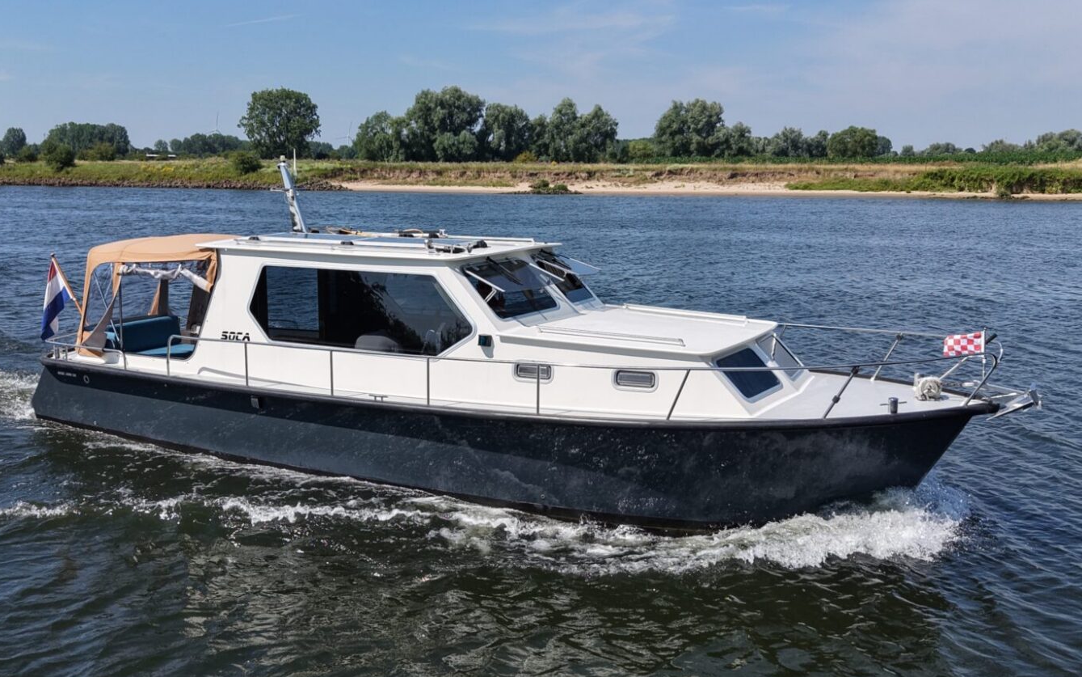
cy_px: 360
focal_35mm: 38
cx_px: 520
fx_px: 1121
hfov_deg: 51.5
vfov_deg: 33.6
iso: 250
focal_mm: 8.67
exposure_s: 1/6400
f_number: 1.8
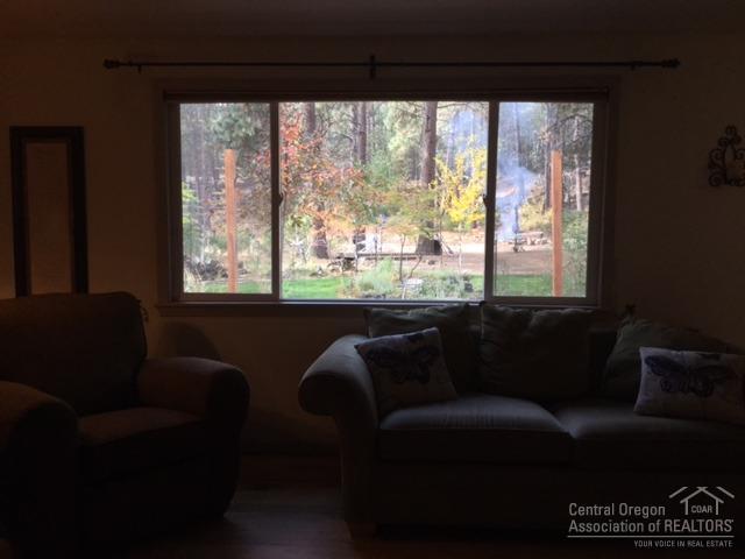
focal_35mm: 31
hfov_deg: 58.4
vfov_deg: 45.4
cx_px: 372
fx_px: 667
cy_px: 280
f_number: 2.4
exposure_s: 1/40
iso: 25
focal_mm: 3.3
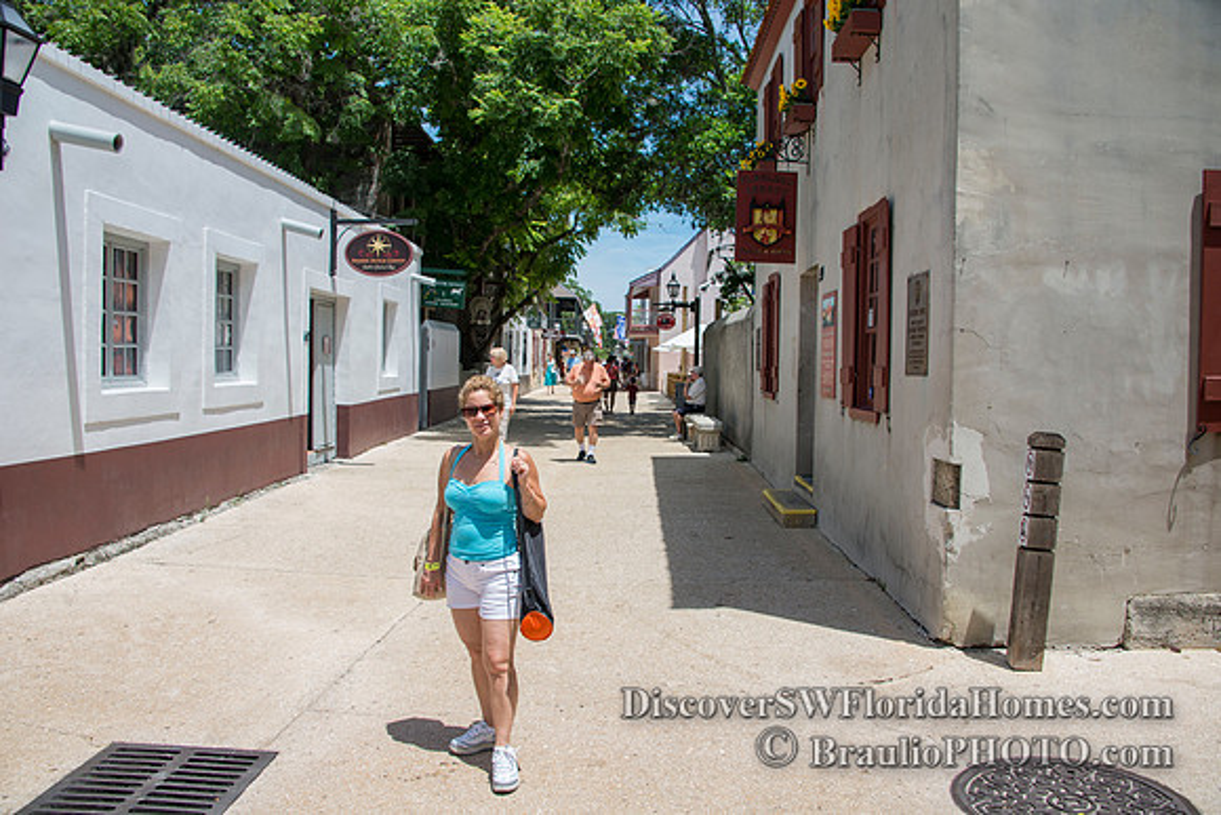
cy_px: 408
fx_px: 950
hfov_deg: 65.5
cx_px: 610
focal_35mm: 28
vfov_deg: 46.4
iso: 100
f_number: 6.3
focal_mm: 28
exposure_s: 1/320
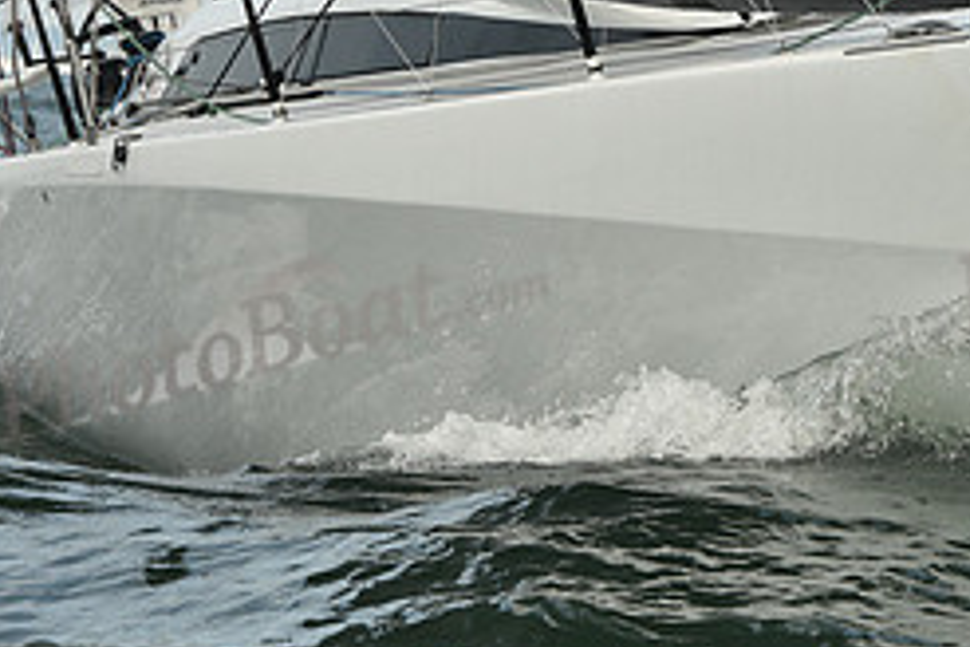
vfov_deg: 4.8
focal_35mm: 288
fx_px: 7759
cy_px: 81
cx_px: 757
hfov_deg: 7.1
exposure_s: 1/800
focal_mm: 122
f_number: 8
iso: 250
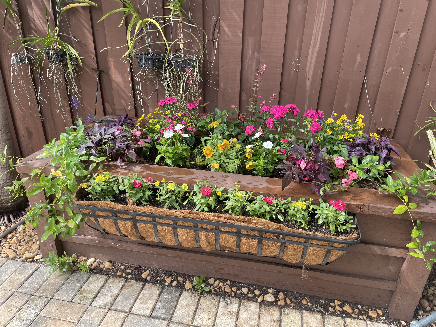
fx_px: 327
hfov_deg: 67.3
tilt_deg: -26.7
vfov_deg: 53.1
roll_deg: -1.8
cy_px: 164
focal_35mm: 26
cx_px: 218
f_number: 1.6
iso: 32
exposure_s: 1/346
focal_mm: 4.2
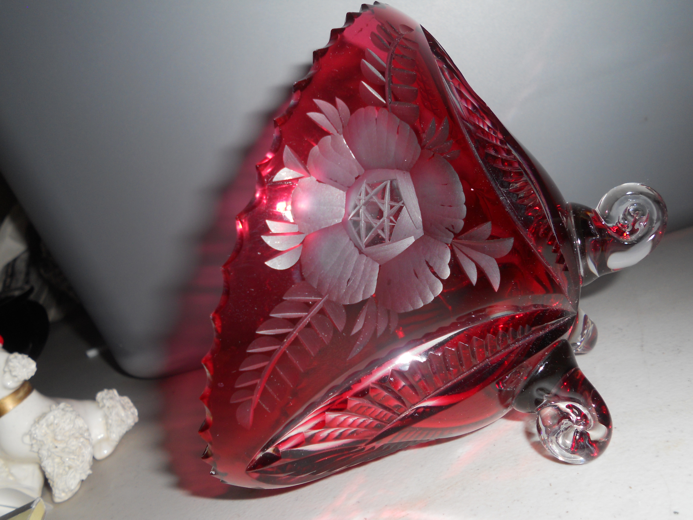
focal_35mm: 32
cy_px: 260
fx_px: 641
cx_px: 346
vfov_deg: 44.2
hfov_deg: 56.8
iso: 80
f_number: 8.8
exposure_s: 1/25
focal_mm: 5.8
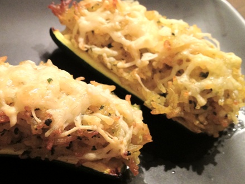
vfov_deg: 28.5
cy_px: 85
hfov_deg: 36.9
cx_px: 71
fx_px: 361
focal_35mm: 51
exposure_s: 1/20
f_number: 2.4
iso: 250
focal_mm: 4.28
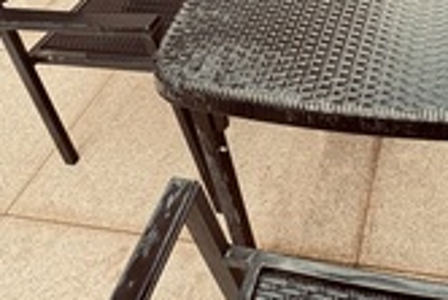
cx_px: 420
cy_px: -164
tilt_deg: -26.0
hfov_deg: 43.4
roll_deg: +0.7
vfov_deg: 24.7
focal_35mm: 40
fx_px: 498
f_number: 2.2
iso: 40
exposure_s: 1/157
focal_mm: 2.22
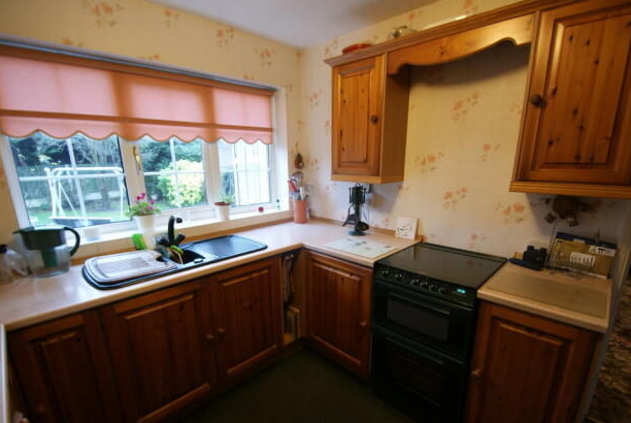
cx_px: 316
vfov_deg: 73.9
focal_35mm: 16
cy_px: 221
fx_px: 281
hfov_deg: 96.7
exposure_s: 1/3
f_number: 3.5
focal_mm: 10
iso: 100
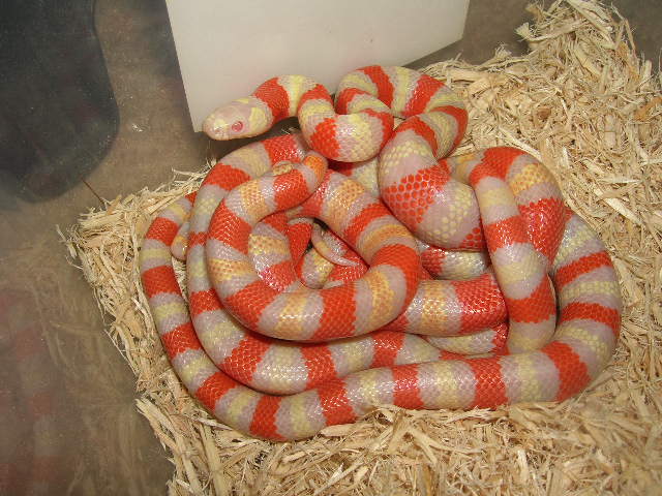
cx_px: 331
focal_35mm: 34
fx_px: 650
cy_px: 248
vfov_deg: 41.8
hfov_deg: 54.0
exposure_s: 1/60.1
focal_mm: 5.7
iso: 50
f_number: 4.9
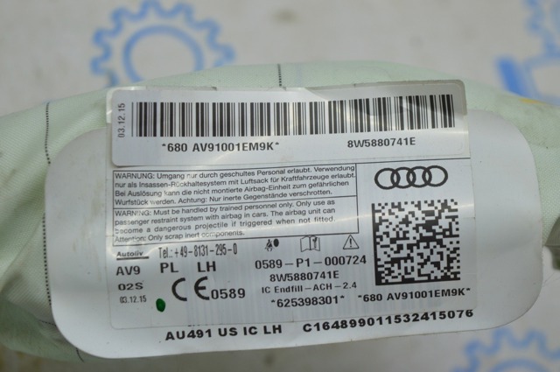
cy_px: 186
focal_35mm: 82
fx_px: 1282
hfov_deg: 24.6
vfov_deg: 16.5
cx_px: 280
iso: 400
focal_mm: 55
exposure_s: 1/40
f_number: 5.6
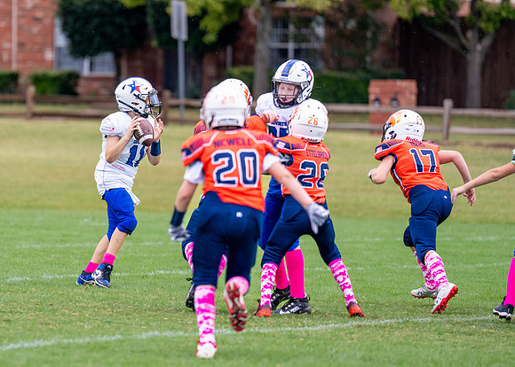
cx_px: 110
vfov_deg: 4.3
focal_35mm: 336
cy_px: 144
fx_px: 4915
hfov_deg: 6.0
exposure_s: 1/2500
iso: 500
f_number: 2.8
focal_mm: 200
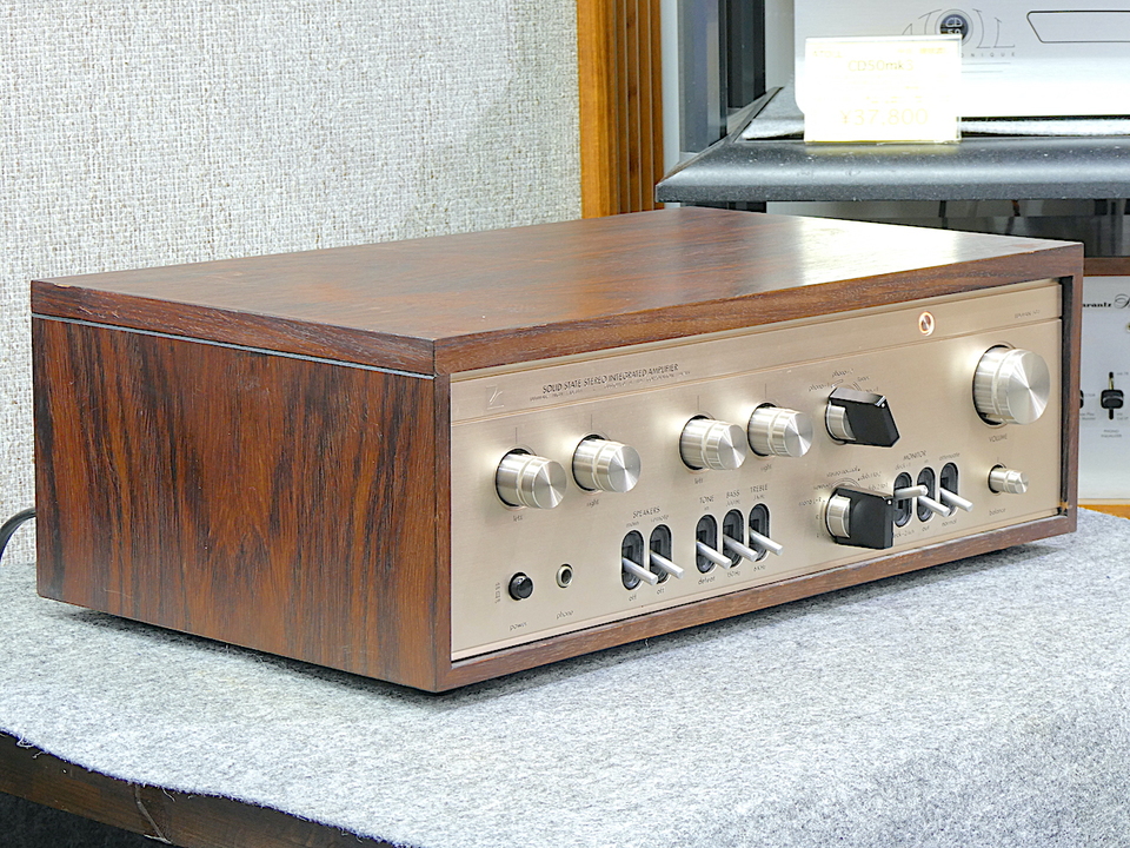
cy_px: 424
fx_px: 3199
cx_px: 565
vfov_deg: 15.1
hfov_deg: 20.0
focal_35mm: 98
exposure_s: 2.5
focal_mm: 17.5
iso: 100
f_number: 7.1
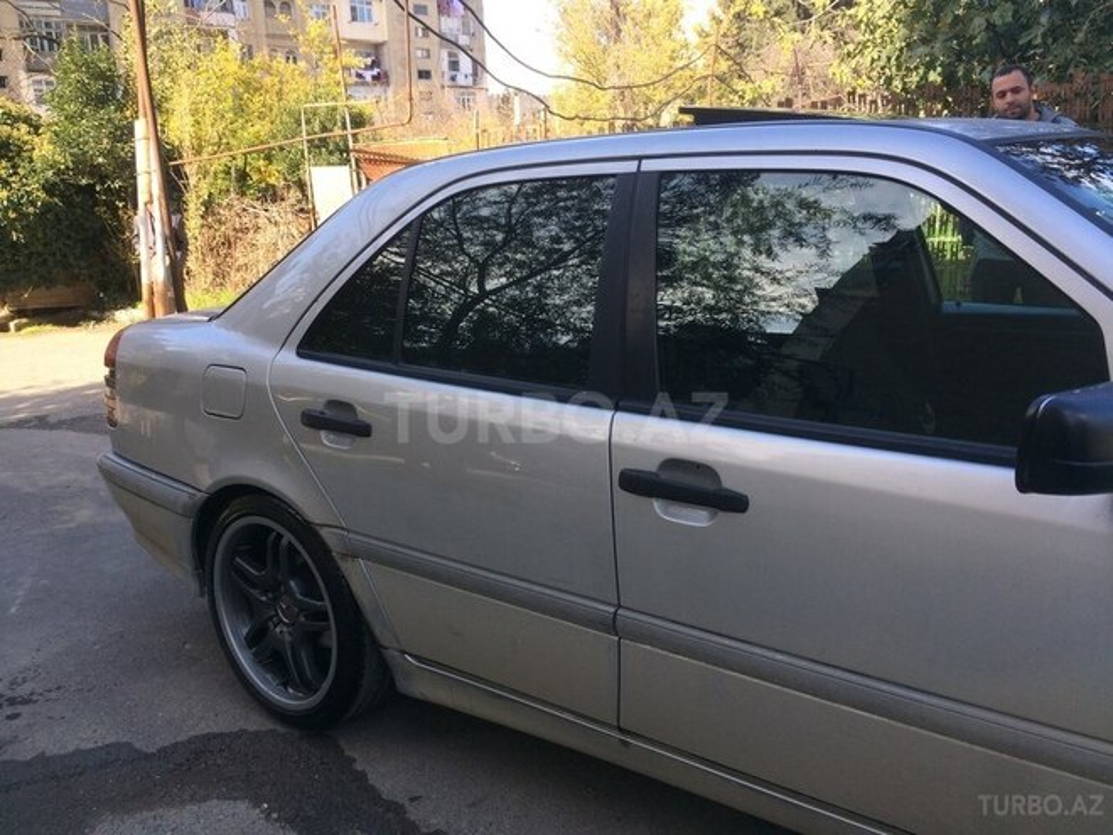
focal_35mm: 29
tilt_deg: -14.9
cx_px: 556
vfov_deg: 48.2
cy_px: 418
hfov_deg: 61.7
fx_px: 932
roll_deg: +1.0
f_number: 2.2
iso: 32
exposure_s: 1/348
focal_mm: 4.15
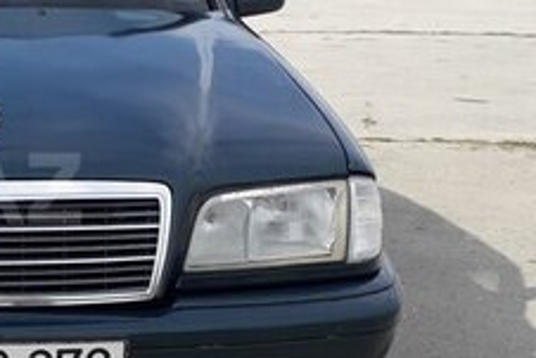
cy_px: 188
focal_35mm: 82
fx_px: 1222
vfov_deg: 16.7
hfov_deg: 22.2
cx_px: -161
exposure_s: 1/1412
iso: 40
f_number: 1.9
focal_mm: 3.6
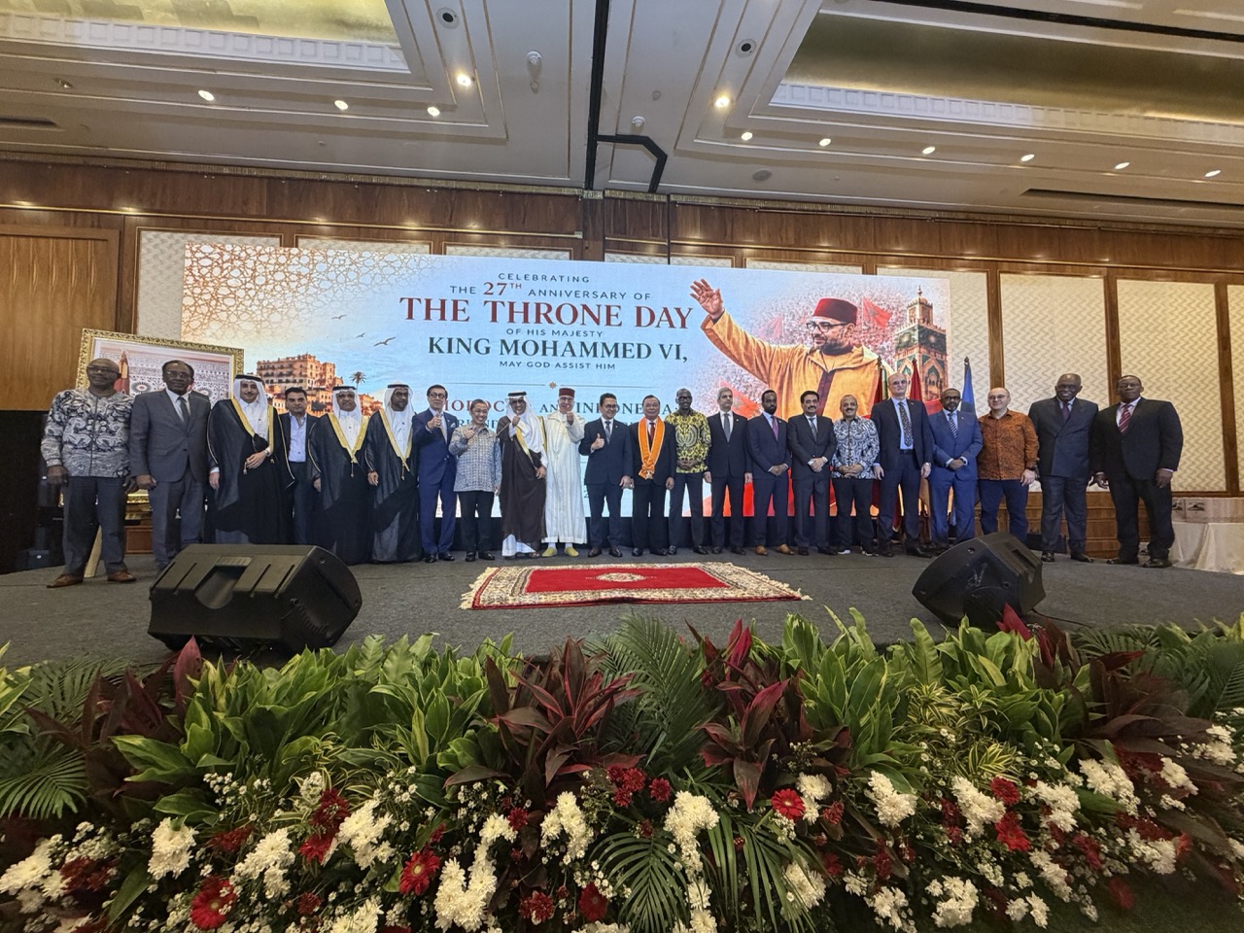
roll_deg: +0.2
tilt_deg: +2.5
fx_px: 503
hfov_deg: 102.1
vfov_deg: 85.7
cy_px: 466
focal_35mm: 14
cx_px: 622
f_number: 2.2
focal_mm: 2.22
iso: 320
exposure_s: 1/80
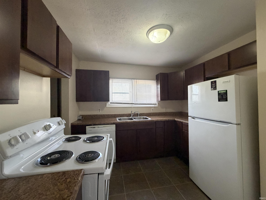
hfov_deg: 102.1
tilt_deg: -0.1
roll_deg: +1.1
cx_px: 133
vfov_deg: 85.7
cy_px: 100
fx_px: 108
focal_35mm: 14
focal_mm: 2.22
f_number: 2.2
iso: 500
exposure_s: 1/60
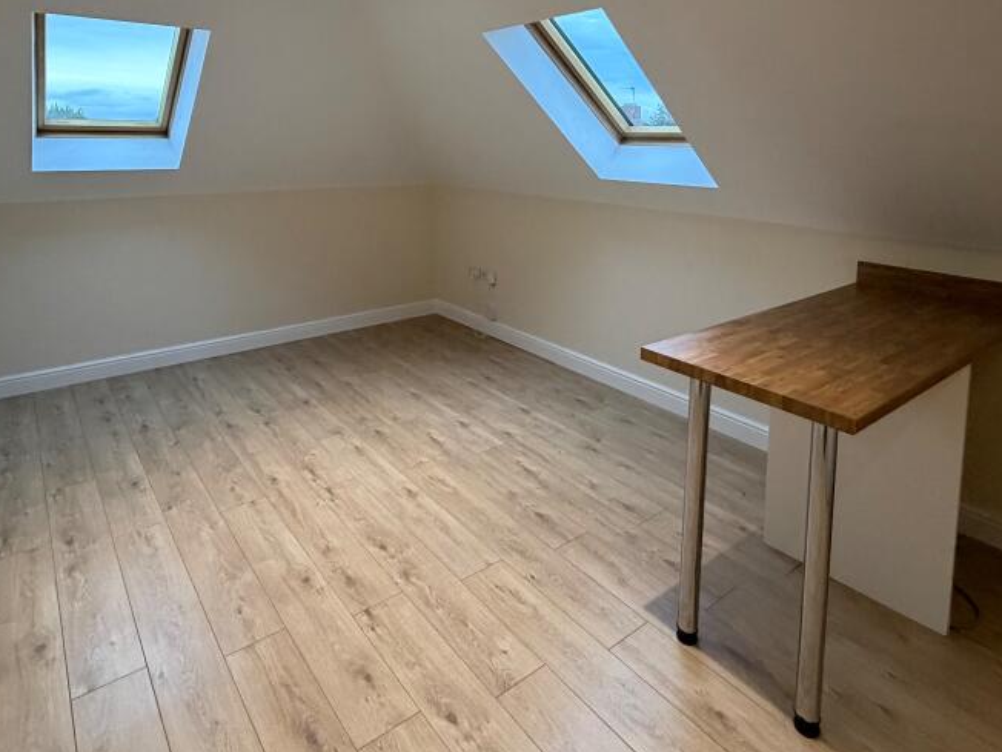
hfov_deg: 76.3
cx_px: 475
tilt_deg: -5.6
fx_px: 637
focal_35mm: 22
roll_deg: -0.3
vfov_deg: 58.1
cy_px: 192
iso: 500
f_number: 2.2
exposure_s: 1/50
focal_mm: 2.22
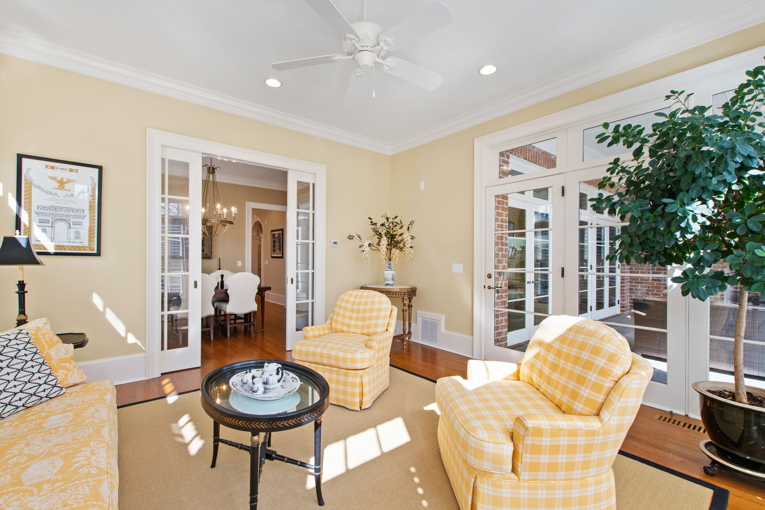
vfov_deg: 77.3
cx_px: 382
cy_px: 255
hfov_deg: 100.4
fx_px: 319
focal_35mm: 15
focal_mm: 10
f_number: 8
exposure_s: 1/5
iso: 100
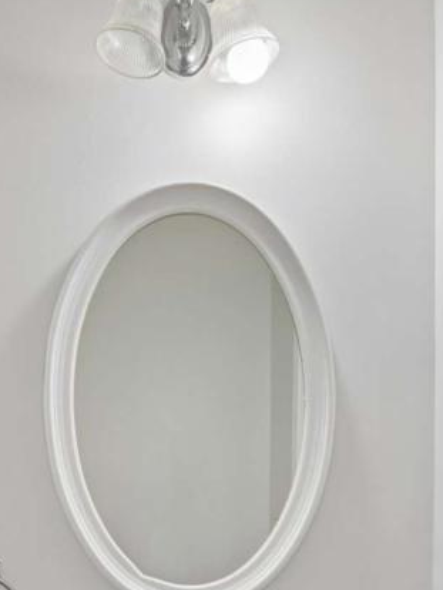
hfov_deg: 36.5
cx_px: 154
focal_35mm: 39
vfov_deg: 42.8
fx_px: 665
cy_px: 556
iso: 400
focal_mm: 14
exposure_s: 1/40
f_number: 8
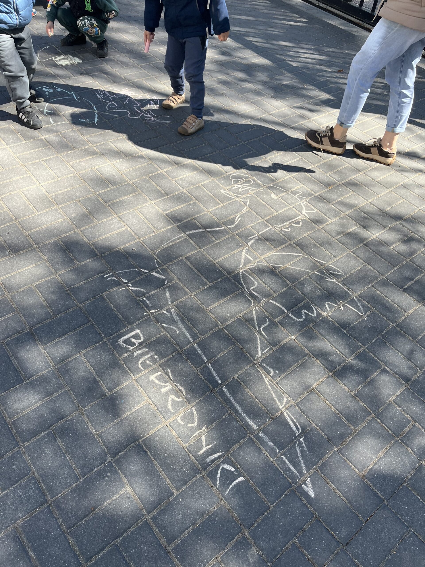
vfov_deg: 67.3
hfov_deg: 53.1
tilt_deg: -51.2
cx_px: 212
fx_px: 426
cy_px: 284
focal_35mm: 26
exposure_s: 1/732
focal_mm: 5.1
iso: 50
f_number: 1.6
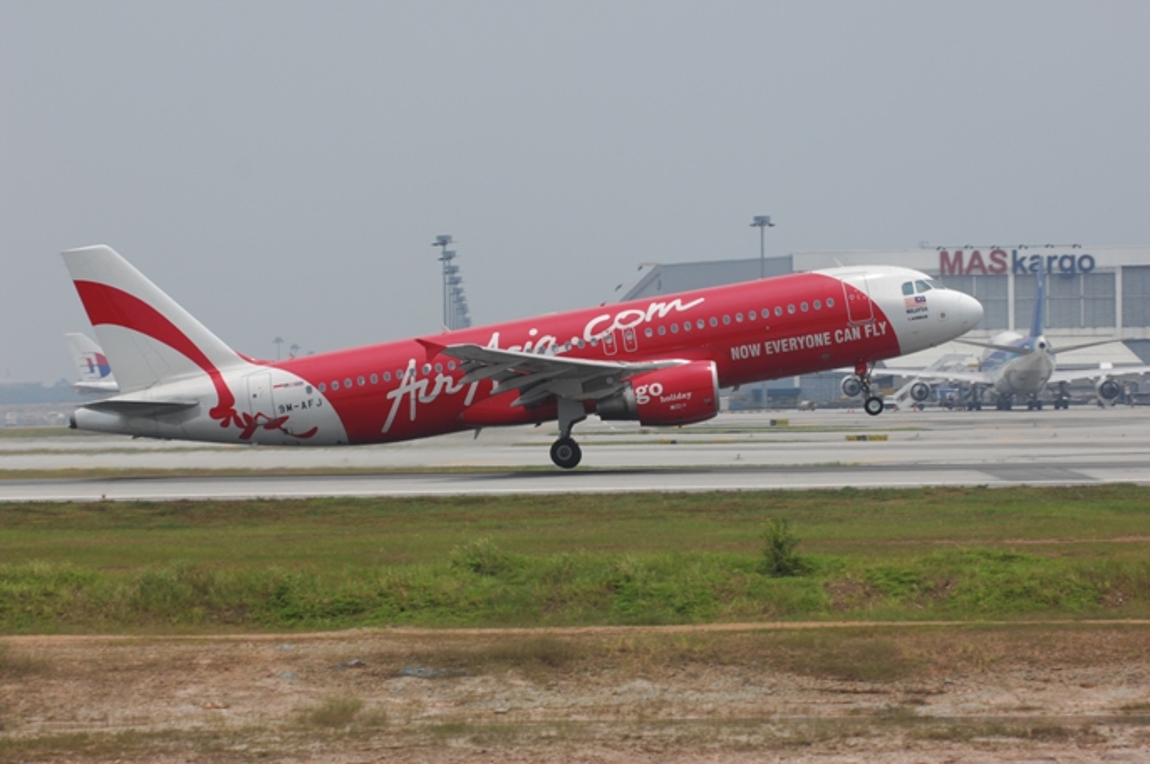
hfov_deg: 11.0
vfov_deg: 7.3
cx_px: 575
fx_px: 5984
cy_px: 382
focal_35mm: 188
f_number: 6.3
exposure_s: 1/1250
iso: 125
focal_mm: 125
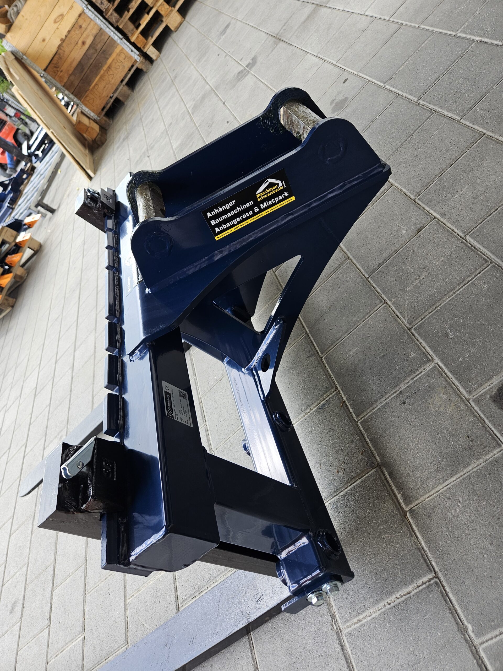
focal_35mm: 23
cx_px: 252
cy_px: 336
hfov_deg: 58.9
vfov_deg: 73.9
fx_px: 446
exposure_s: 1/180
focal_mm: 5.4
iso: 40
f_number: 1.8
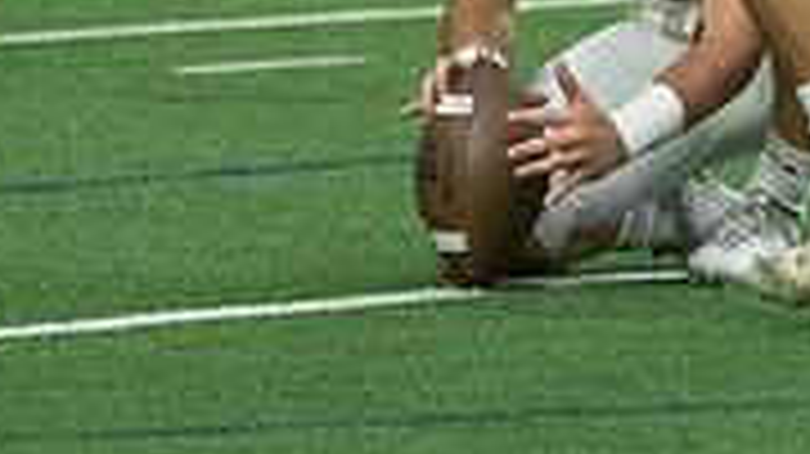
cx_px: 910
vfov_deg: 1.1
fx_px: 23140
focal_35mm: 1078
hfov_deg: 2.0
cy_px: -361
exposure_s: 1/1000
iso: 12800
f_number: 5.6
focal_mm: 253
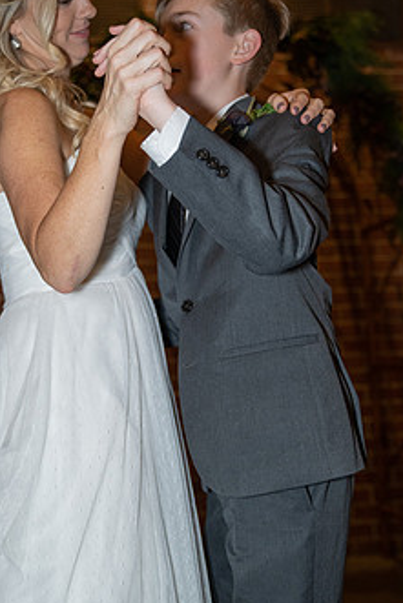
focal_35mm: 53
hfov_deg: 25.5
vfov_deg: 37.4
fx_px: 889
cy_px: 251
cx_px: 153
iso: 2000
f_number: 2.8
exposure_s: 1/125
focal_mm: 39
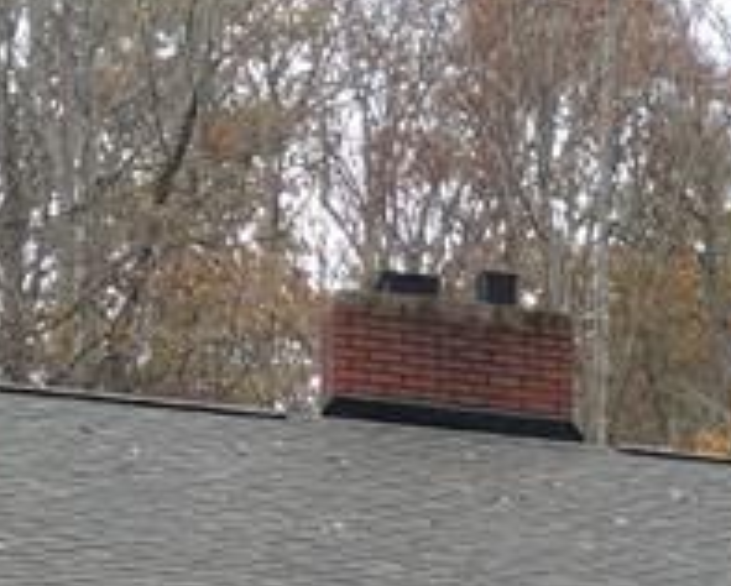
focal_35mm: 147
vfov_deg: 9.9
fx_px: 3183
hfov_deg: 12.0
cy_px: 1076
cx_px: 1321
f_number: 2.2
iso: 40
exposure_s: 1/120
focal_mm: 4.15
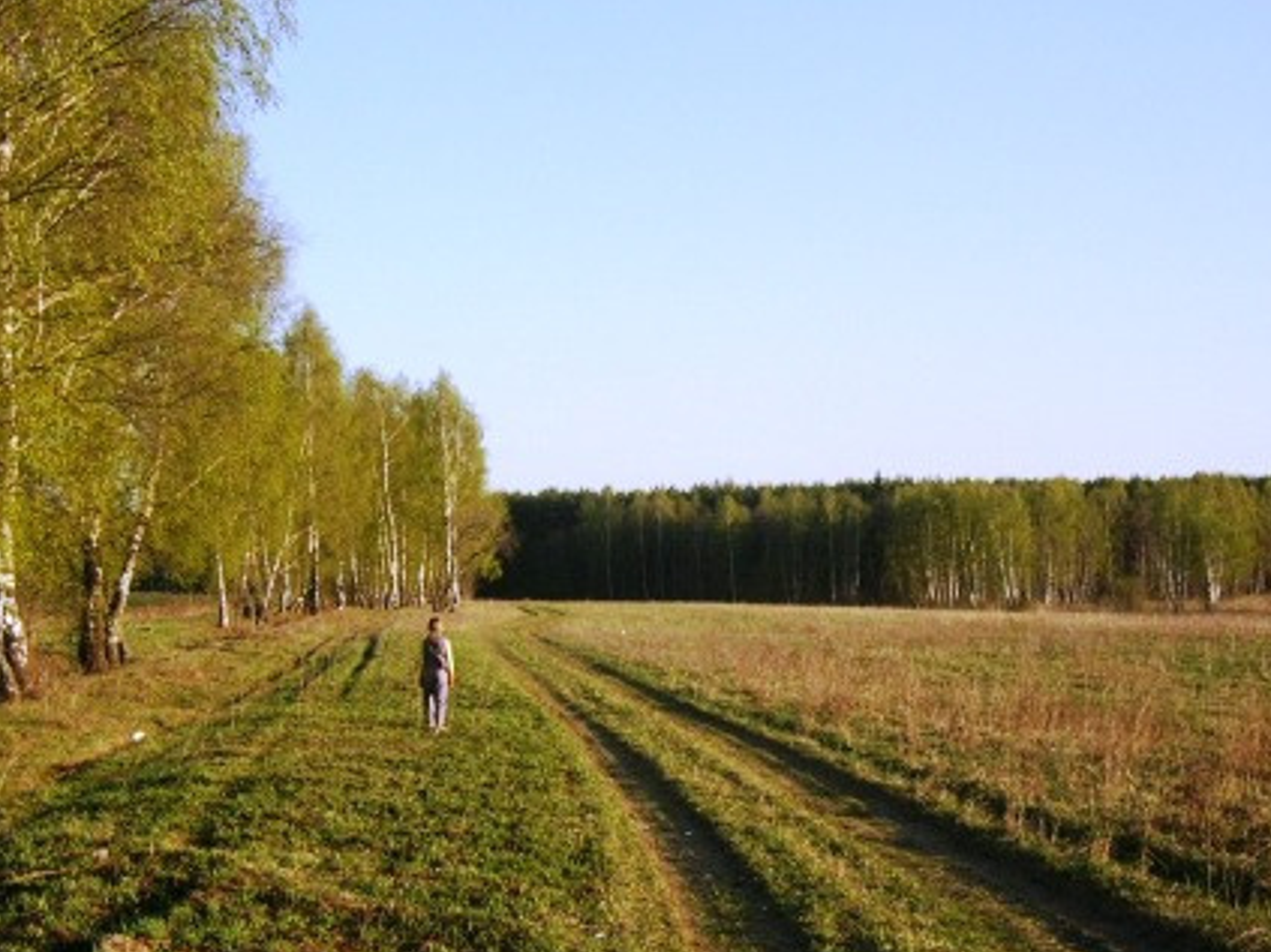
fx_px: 1945
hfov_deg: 35.8
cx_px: 430
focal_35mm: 53
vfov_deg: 27.4
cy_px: 598
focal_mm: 5.8
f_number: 2.8
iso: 100
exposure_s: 1/640
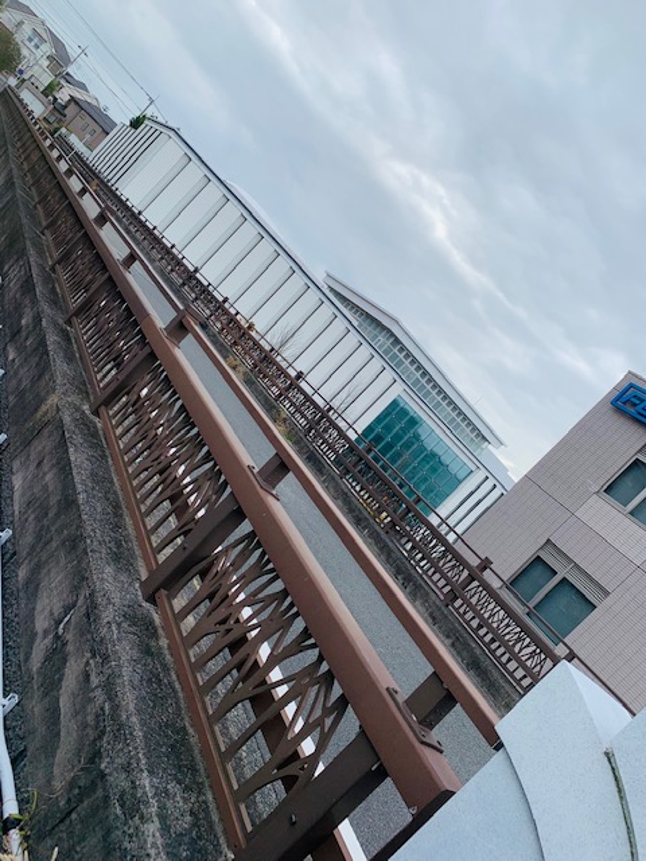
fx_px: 647
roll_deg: -44.7
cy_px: 430
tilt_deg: -3.4
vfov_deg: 67.3
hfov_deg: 53.1
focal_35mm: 26
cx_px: 323
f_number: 1.8
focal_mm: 4.25
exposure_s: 1/1136
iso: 25
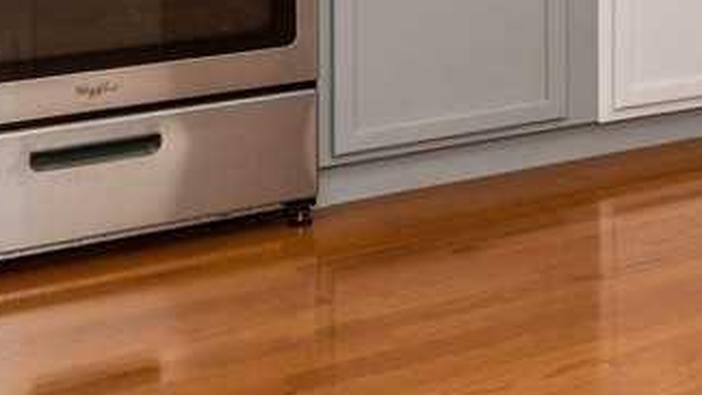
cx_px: 973
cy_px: -288
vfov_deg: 12.6
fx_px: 1638
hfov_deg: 21.3
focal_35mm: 88
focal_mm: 17
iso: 200
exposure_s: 1/100
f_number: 8
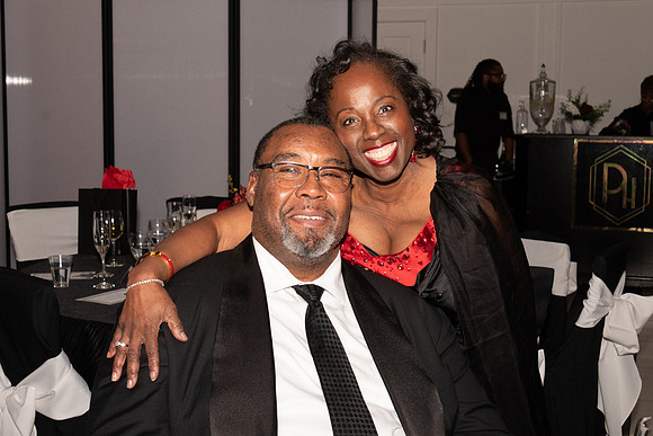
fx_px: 943
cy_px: 218
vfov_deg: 26.0
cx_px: 326
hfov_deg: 38.2
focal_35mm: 52
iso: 2000
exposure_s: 1/100
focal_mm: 35
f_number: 8
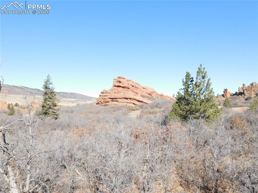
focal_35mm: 30
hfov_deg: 60.0
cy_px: 96
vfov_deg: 46.8
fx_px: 223
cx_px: 129
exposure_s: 1/1500
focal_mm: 5.3
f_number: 6.4
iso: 800
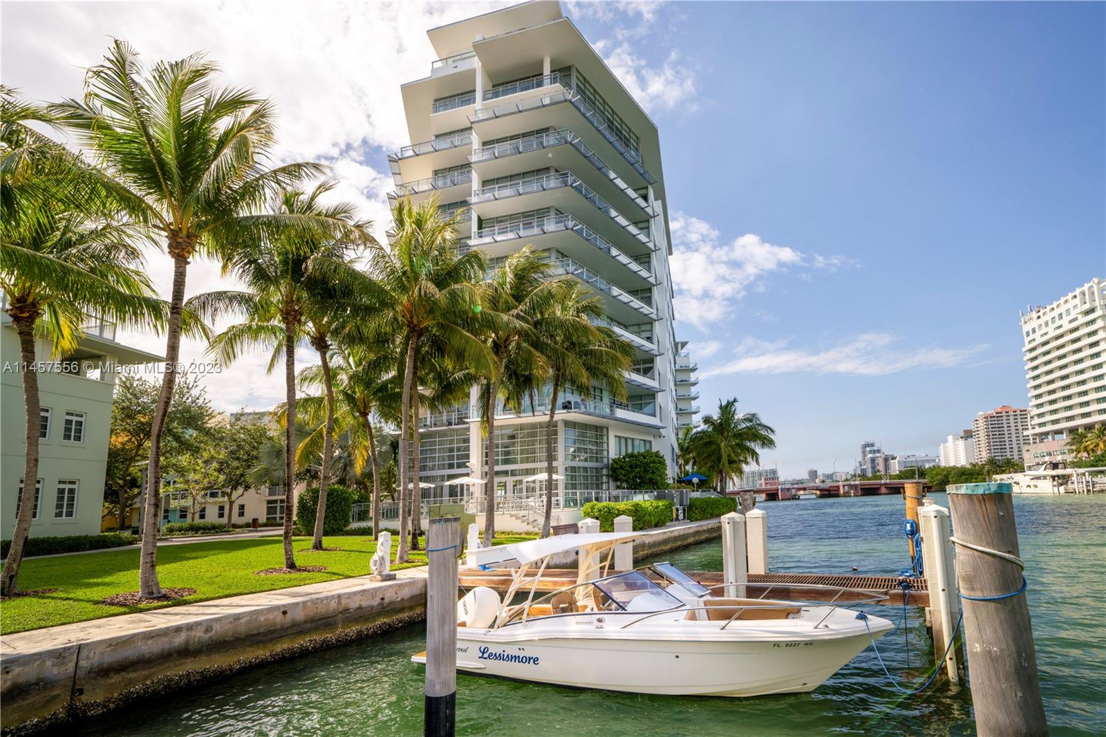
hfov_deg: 100.4
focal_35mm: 15
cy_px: 368
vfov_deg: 77.3
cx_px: 553
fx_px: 461
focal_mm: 15
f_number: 11
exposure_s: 1/320
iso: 250
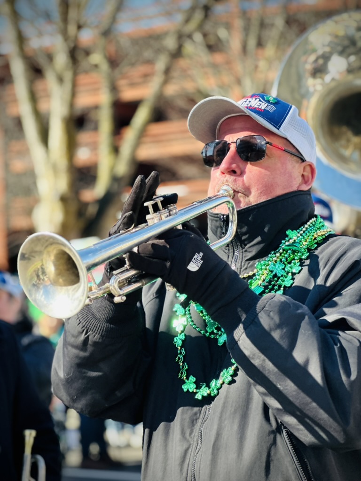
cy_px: 240
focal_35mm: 77
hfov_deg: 19.1
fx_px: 1071
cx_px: 180
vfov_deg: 25.3
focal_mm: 9
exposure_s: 1/121
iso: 25
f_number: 2.8
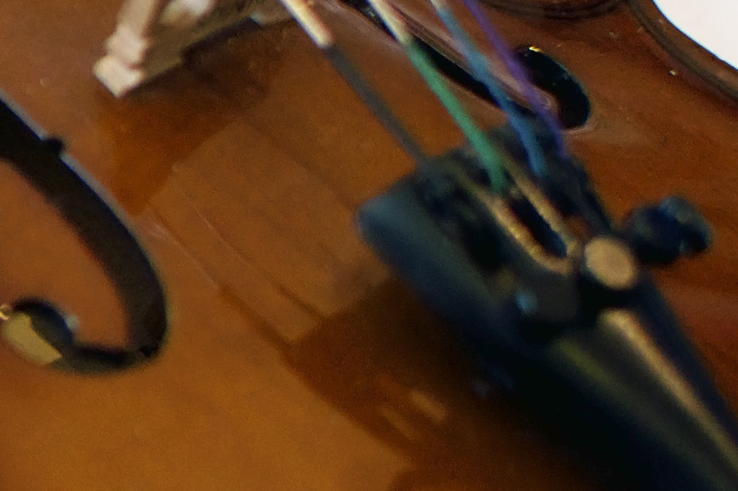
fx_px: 5189
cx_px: -924
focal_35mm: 253
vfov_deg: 5.4
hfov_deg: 7.7
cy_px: 236
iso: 200
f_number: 2.8
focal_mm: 35
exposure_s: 1/200
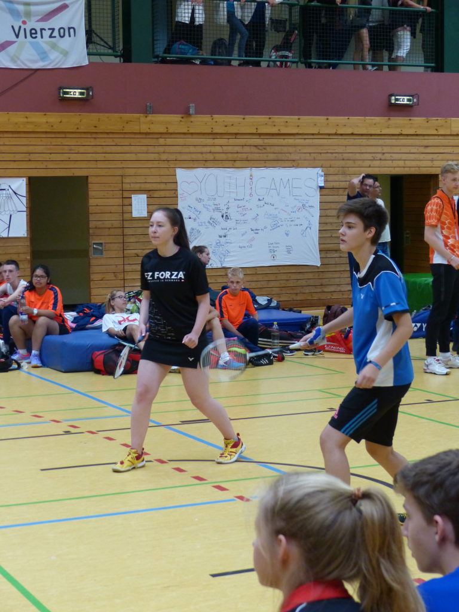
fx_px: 1273
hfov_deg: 20.4
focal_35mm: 72
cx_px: 230
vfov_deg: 27.0
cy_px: 306
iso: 400
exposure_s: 1/125
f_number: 2.8
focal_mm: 13
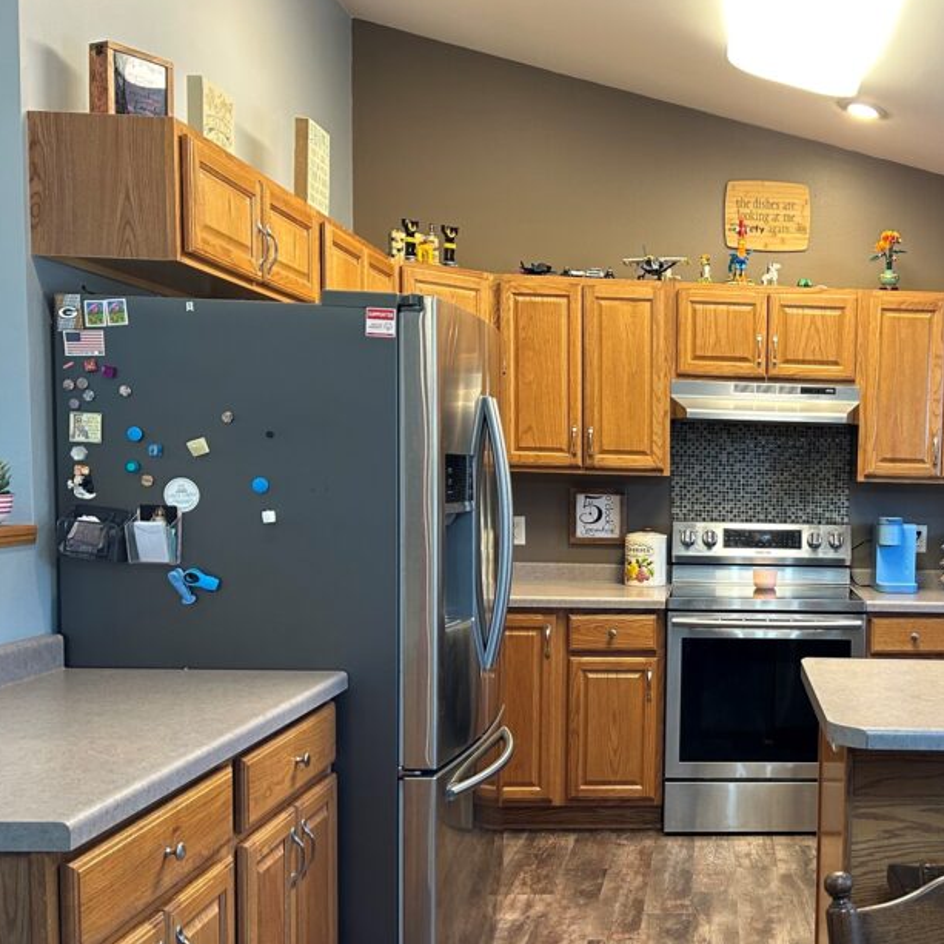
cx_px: 811
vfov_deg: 41.6
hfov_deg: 39.5
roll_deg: -0.8
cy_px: 574
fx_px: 1234
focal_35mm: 40
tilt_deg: -5.1
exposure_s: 1/60
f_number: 1.5
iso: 160
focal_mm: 5.7
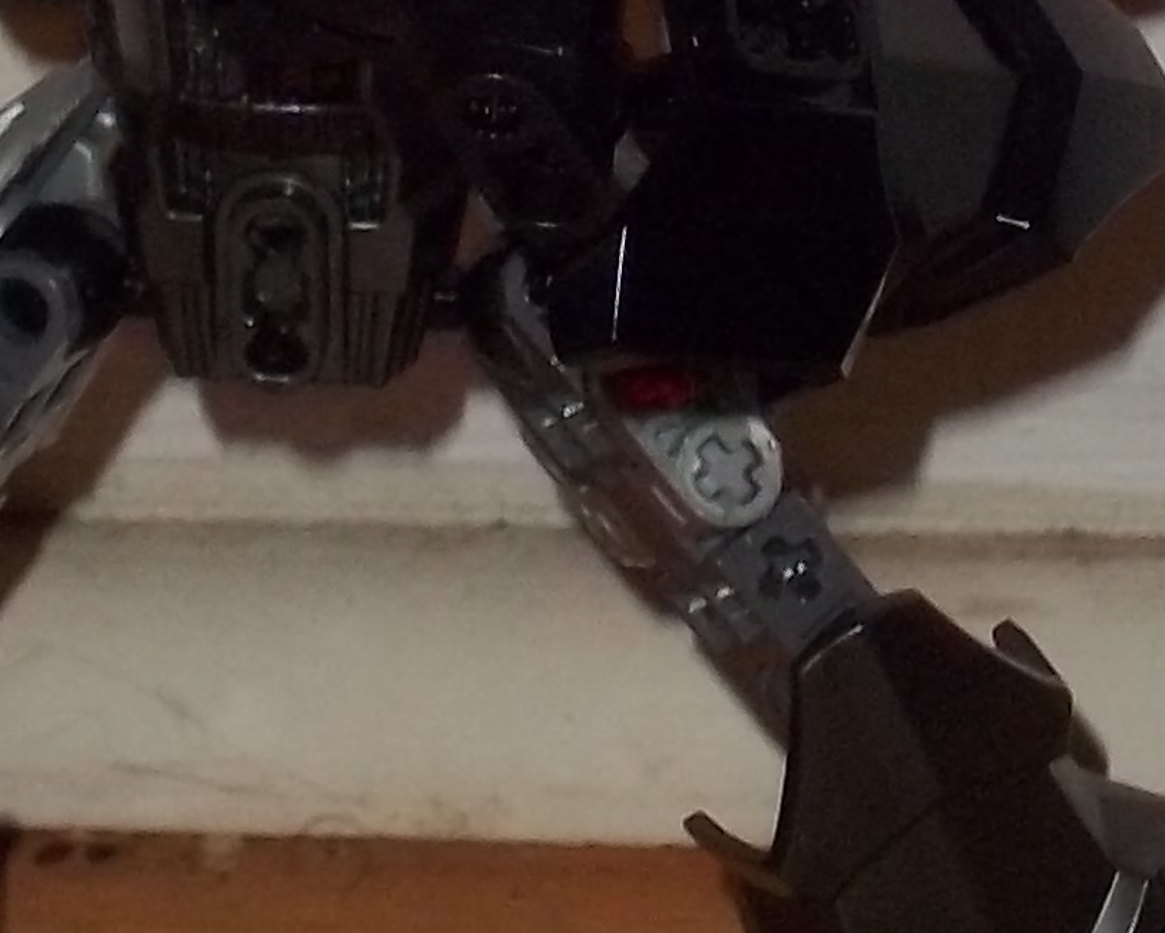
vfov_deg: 4.6
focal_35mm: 336
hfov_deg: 5.8
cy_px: -156
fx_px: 11589
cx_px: 506
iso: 160
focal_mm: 12.5
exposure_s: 1/50
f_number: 4.4
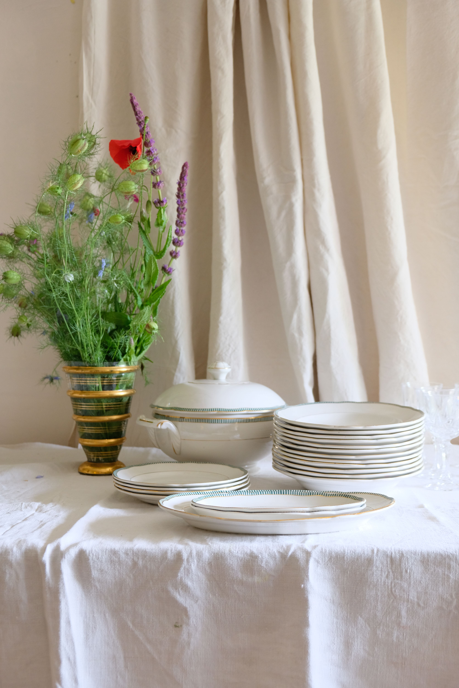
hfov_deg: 31.2
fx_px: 822
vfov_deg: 45.4
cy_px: 344
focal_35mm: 43
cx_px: 230
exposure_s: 1/52
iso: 800
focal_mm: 28.9
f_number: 3.2
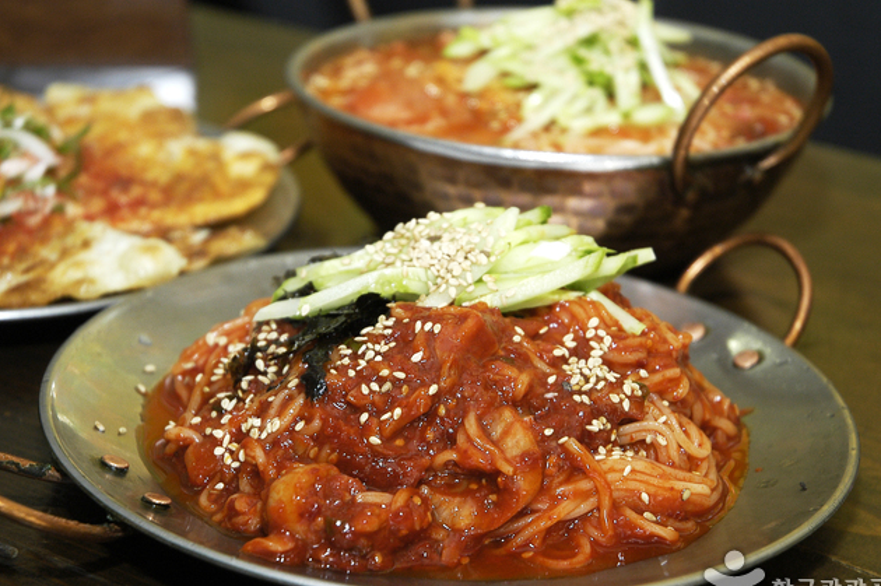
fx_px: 2239
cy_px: 315
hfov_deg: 22.3
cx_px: 445
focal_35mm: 92
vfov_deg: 14.9
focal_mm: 55
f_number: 4.5
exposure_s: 1/125
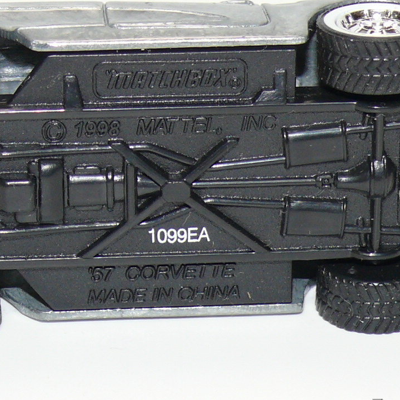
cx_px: 192
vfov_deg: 8.1
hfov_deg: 8.1
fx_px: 2824
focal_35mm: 216
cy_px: 139
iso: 100
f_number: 4
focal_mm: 14
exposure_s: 1/30
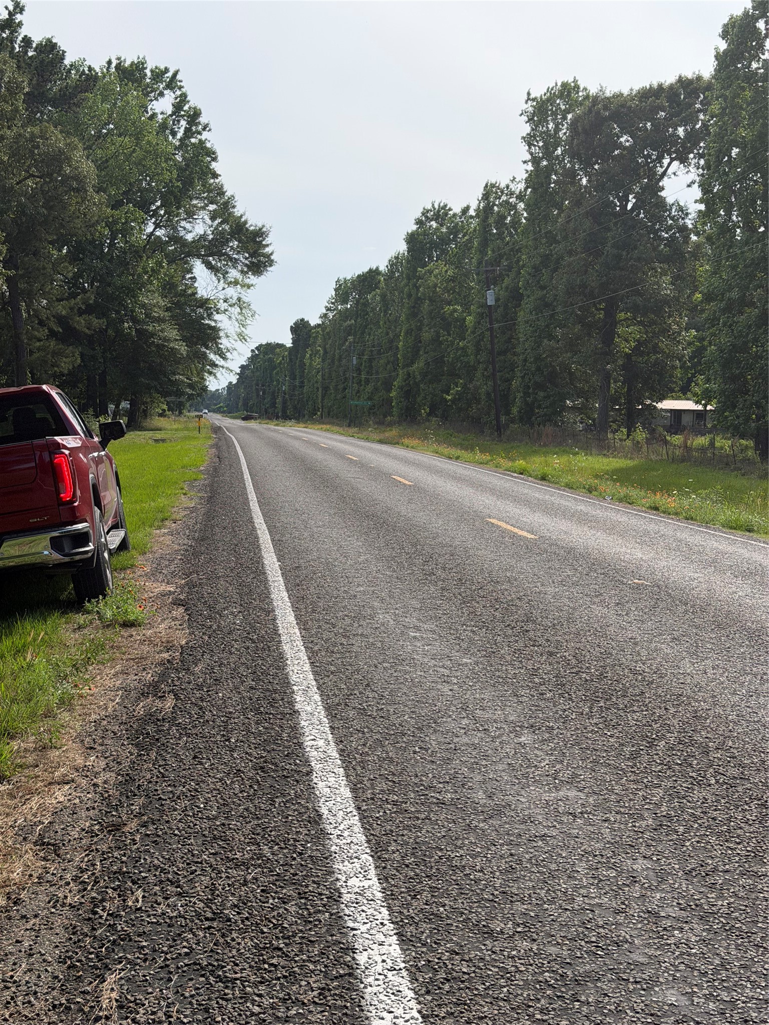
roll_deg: -0.7
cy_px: 512
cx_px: 384
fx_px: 1422
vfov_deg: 39.7
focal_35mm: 48
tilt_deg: -5.6
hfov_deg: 30.3
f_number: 1.78
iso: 80
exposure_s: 1/5587
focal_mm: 6.76
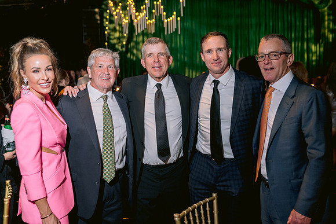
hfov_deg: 51.1
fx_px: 351
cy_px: 112
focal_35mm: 38
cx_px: 156
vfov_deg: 35.4
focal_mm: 35
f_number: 2.8
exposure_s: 1/80
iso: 800
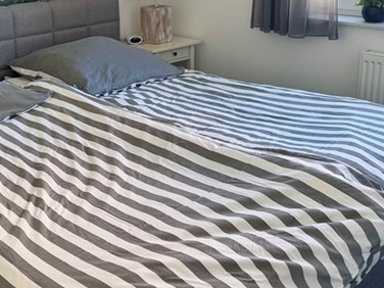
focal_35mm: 51
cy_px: 61
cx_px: 101
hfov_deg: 36.7
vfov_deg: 28.0
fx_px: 566
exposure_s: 1/121
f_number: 1.78
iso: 100
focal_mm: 6.76
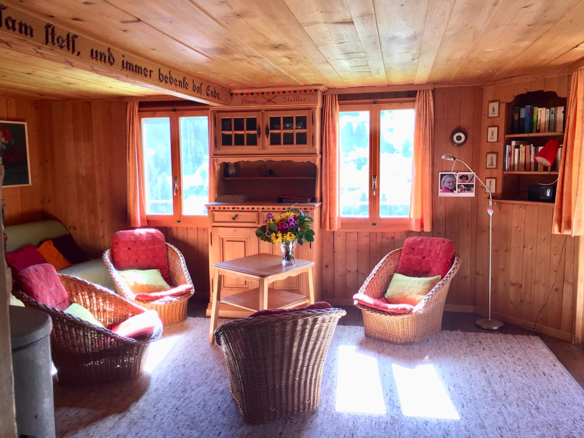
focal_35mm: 29
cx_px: 292
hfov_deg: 61.7
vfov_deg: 48.2
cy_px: 219
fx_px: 489
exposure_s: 1/33
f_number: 2.2
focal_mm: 4.15
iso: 40
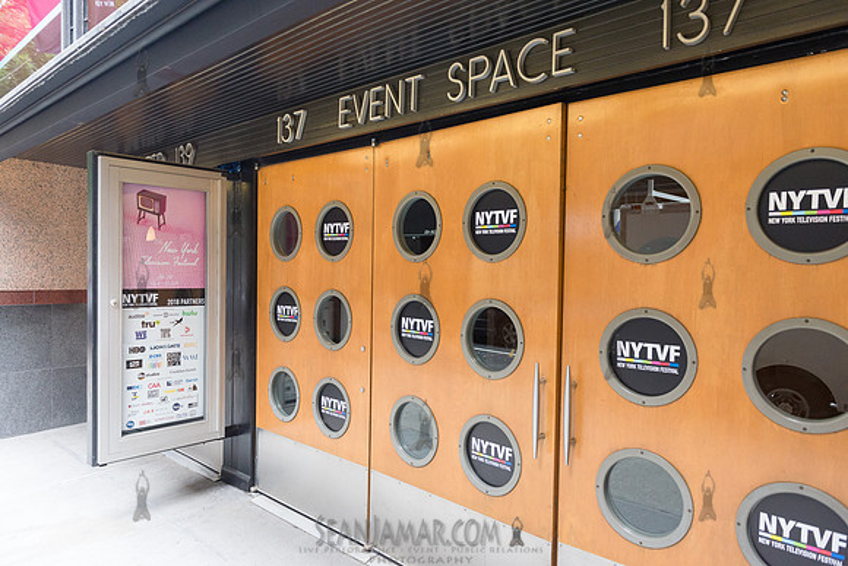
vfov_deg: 53.2
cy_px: 283
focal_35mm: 24
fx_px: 565
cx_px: 424
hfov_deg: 73.7
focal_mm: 24
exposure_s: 1/1000
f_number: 4
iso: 2500
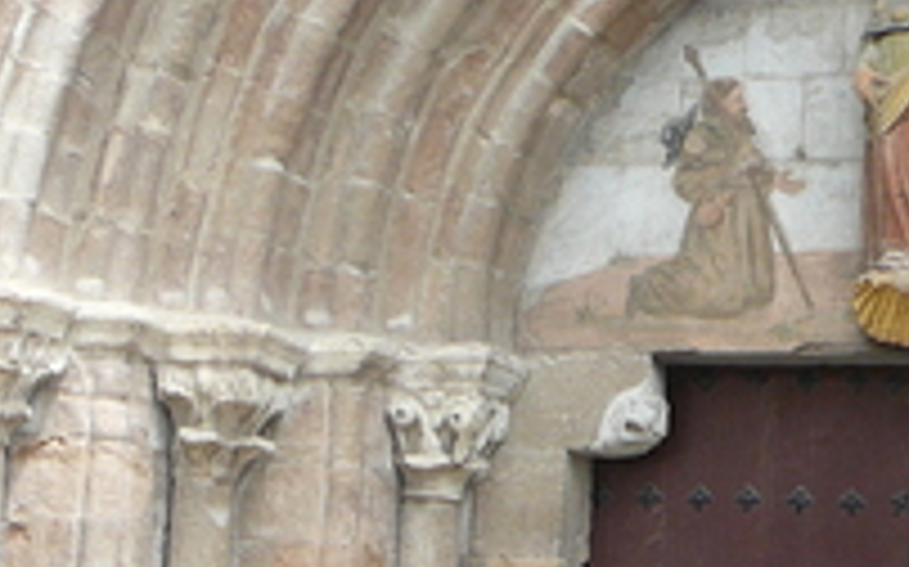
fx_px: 2724
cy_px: 342
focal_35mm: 110
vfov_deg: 11.9
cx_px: 868
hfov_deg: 18.5
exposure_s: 1/250
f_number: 2.8
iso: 80
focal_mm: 5.2
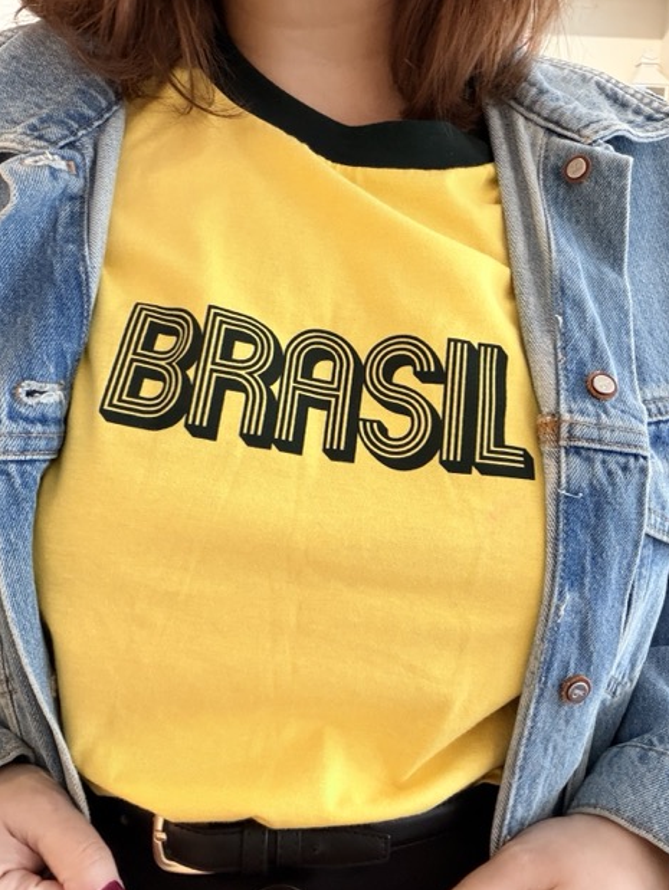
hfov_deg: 45.5
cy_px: 459
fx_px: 798
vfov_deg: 58.3
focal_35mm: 31
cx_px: 342
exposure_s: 1/45
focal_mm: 2.71
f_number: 1.9
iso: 320
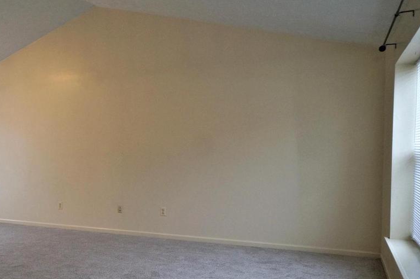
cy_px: 176
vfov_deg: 40.7
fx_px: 373
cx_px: 145
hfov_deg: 57.7
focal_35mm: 32
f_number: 4
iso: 1000
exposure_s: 1/160
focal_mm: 16
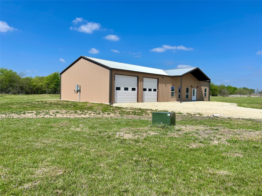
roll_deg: -1.7
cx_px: 131
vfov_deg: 53.1
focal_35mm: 26
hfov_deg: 67.3
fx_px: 197
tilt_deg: -2.3
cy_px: 98
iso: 50
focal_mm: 5.7
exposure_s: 1/6579
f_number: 1.5
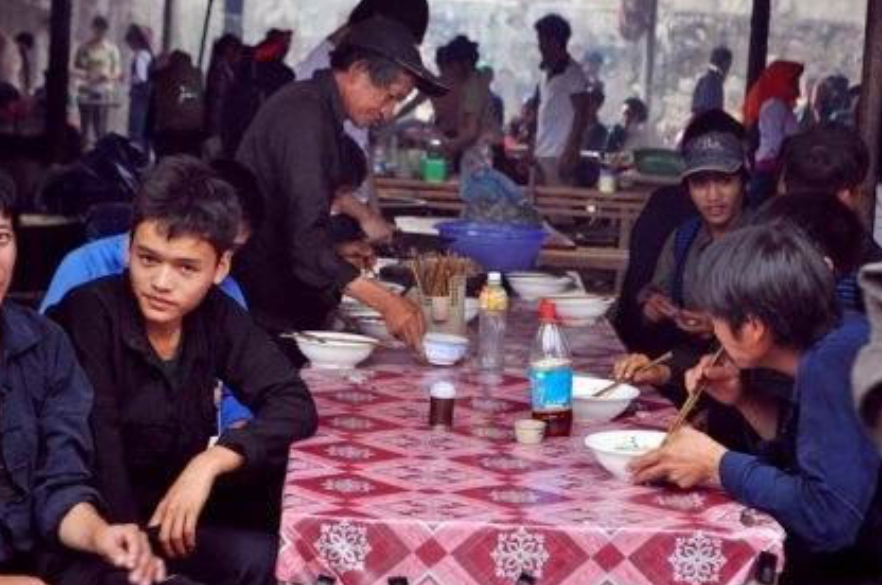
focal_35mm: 83
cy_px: 244
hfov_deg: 24.5
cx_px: 441
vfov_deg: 16.4
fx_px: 2030
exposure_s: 1/80
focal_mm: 46
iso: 200
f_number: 5.3
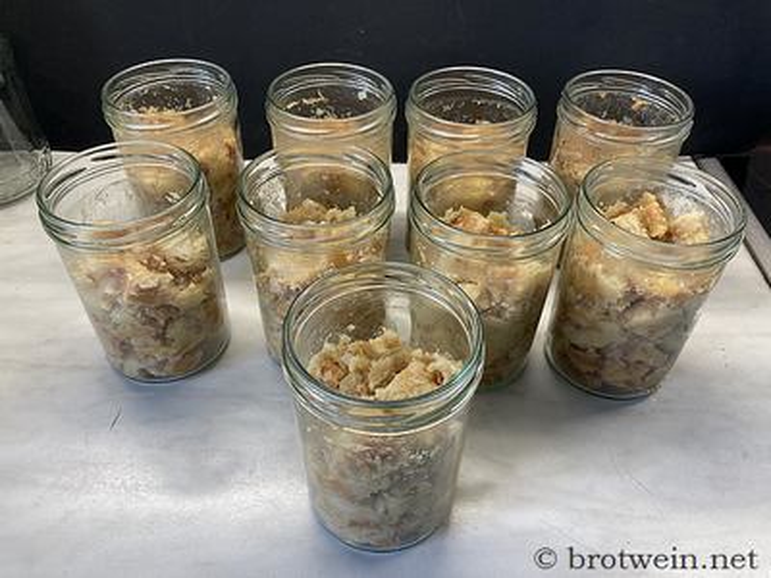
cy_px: 289
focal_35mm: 28
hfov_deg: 63.4
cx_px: 386
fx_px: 624
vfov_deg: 49.7
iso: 64
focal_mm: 3.99
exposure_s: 1/100
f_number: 1.8
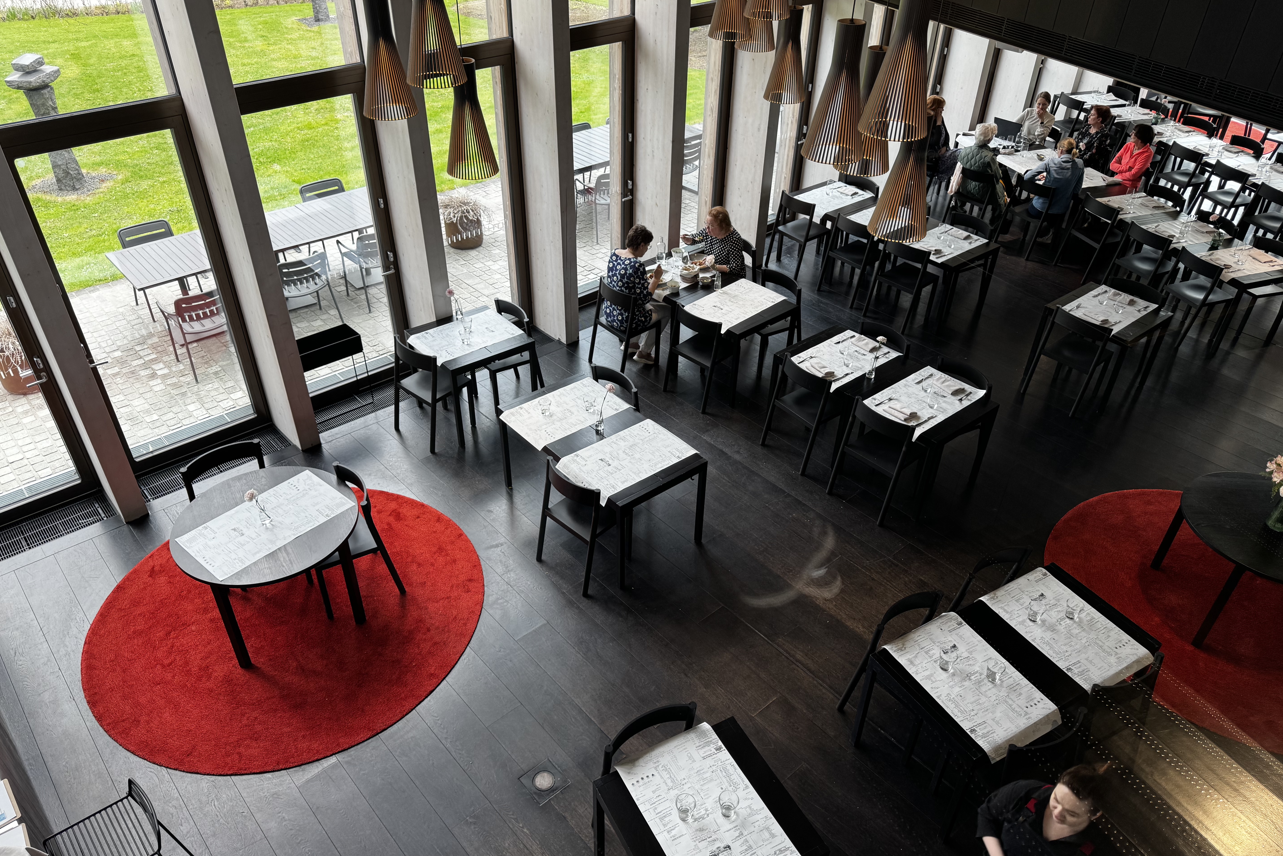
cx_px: 641
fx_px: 891
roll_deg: -1.3
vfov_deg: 51.3
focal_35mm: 25
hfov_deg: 71.5
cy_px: 437
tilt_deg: -37.6
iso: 100
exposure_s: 1/100
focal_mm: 6.76
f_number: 1.78
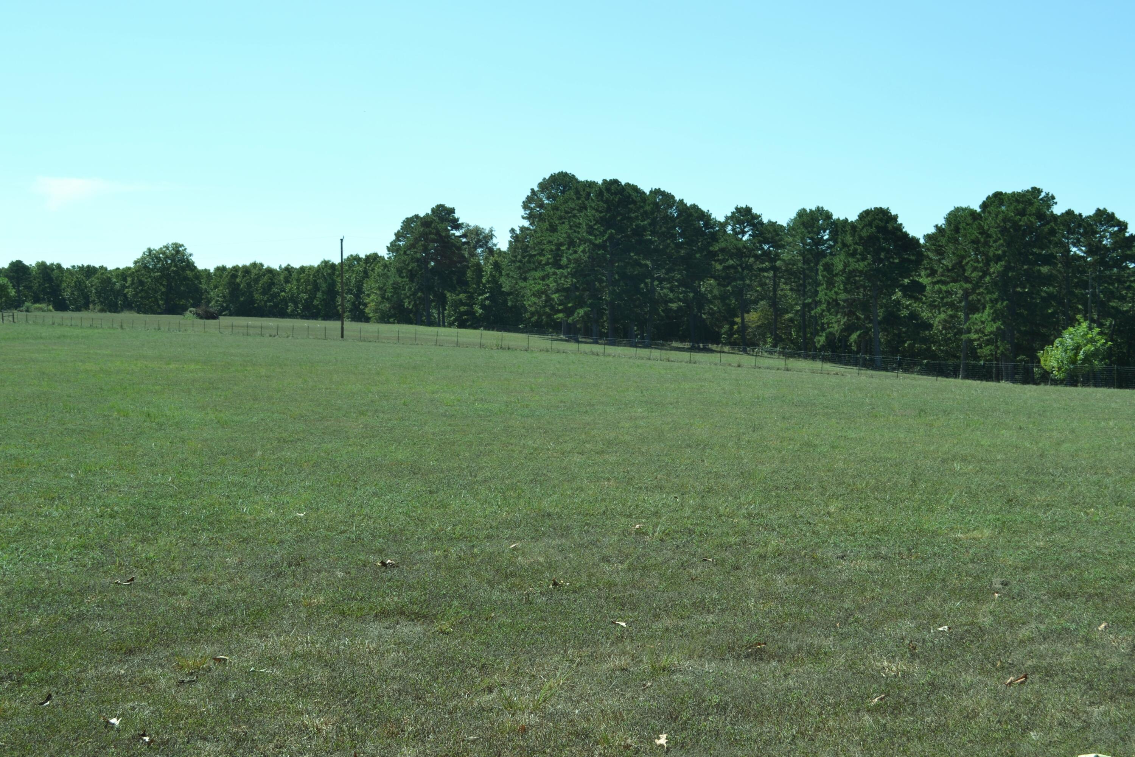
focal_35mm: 45
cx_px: 568
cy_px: 378
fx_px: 1419
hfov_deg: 43.6
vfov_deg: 29.9
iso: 100
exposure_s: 1/200
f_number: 7.1
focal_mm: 30
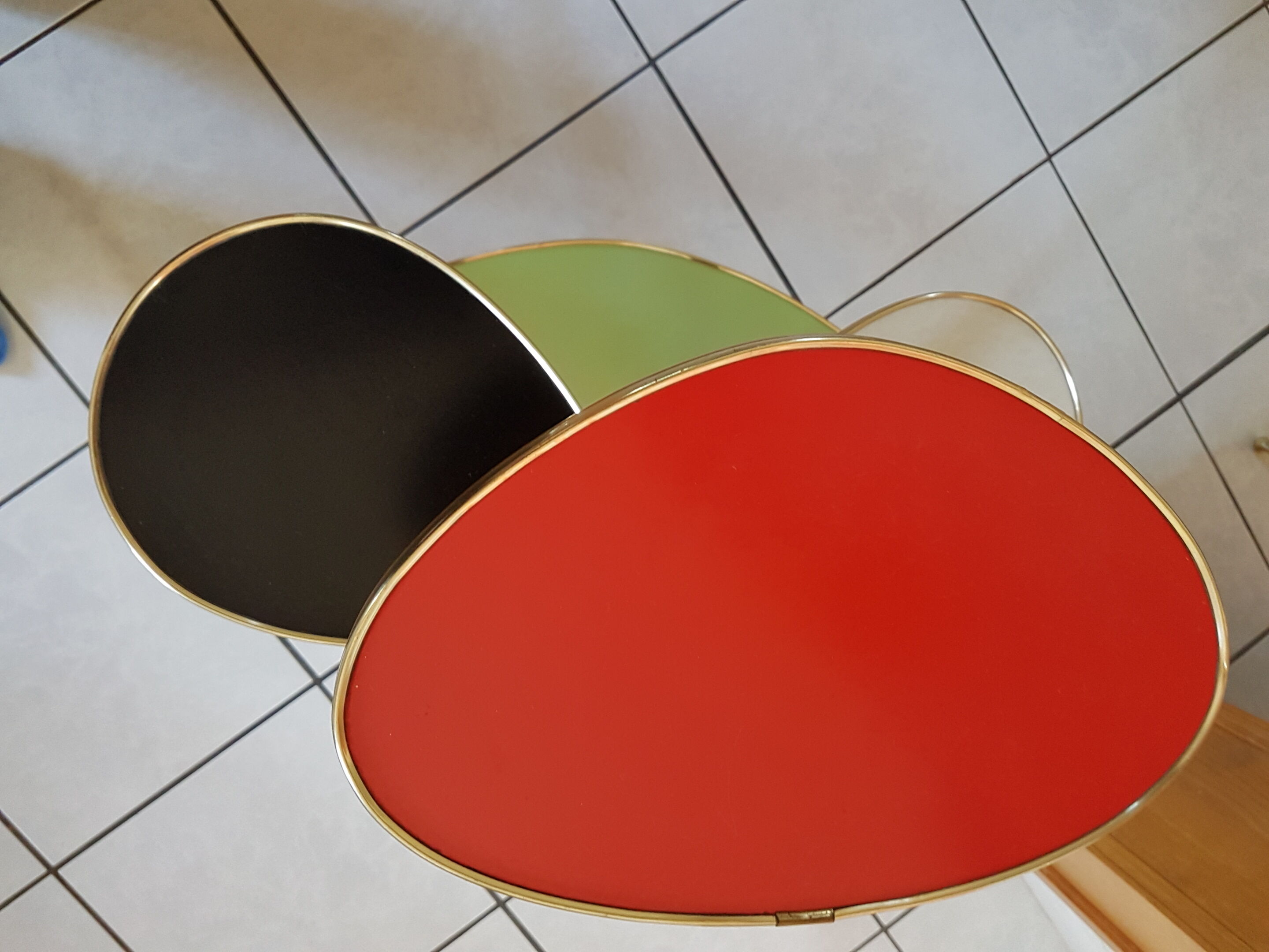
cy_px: 476
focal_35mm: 26
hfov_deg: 67.3
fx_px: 953
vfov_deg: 53.1
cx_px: 634
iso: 160
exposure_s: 1/33
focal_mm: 4.2
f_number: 1.7
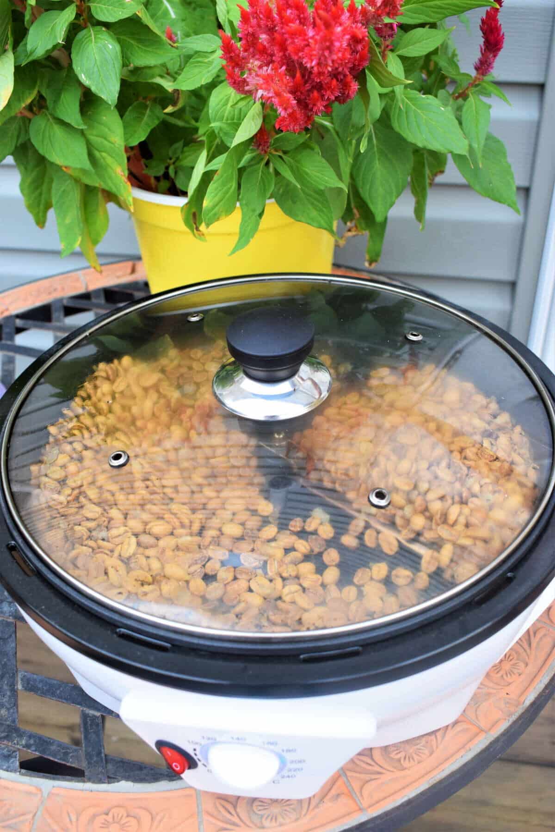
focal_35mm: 36
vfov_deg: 53.1
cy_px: 416
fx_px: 832
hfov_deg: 36.9
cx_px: 278
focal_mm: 24
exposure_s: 1/125
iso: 500
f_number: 5.6
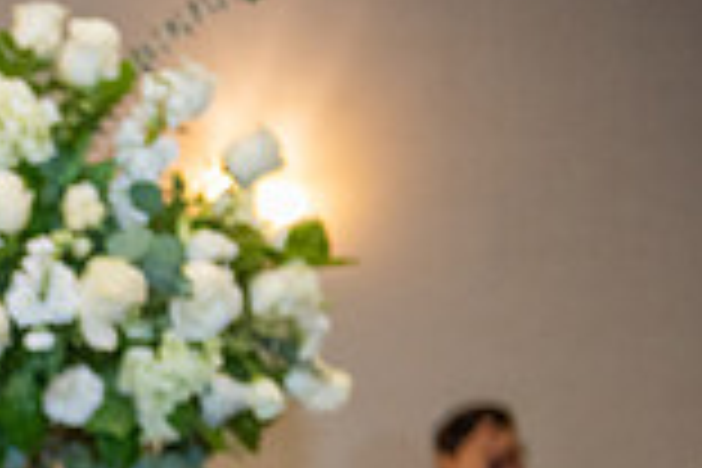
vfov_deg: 7.5
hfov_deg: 10.9
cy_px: 812
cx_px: -531
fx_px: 3471
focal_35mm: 178
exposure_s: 1/160
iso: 1600
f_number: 2.8
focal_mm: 48
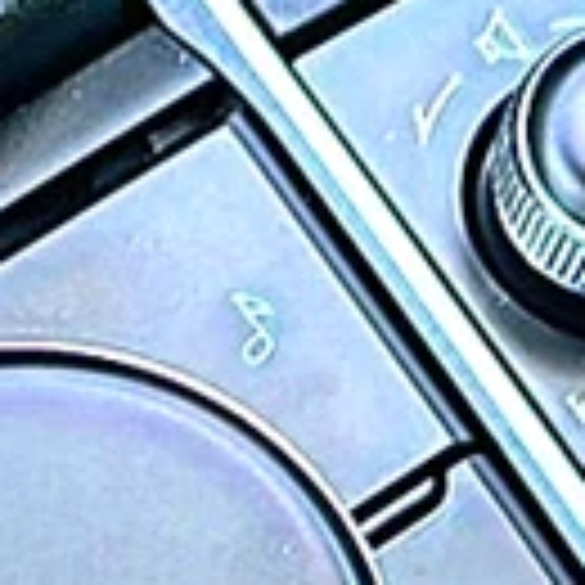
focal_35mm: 185
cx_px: -14
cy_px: 785
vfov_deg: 9.3
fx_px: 3537
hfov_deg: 9.4
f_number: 1.78
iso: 50
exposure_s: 1/55
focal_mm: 6.86
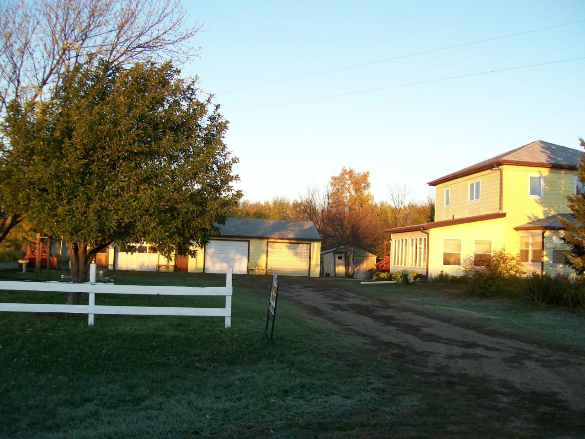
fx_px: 608
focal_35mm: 36
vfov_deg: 39.7
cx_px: 292
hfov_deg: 51.4
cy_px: 220
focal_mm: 6
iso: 80
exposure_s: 1/149
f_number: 2.7
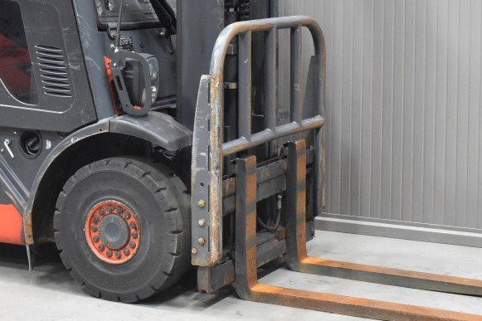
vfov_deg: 14.5
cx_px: 72
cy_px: 12
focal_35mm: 93
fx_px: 1245
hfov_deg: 21.5
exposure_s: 1/15
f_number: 7.1
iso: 1600
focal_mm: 30
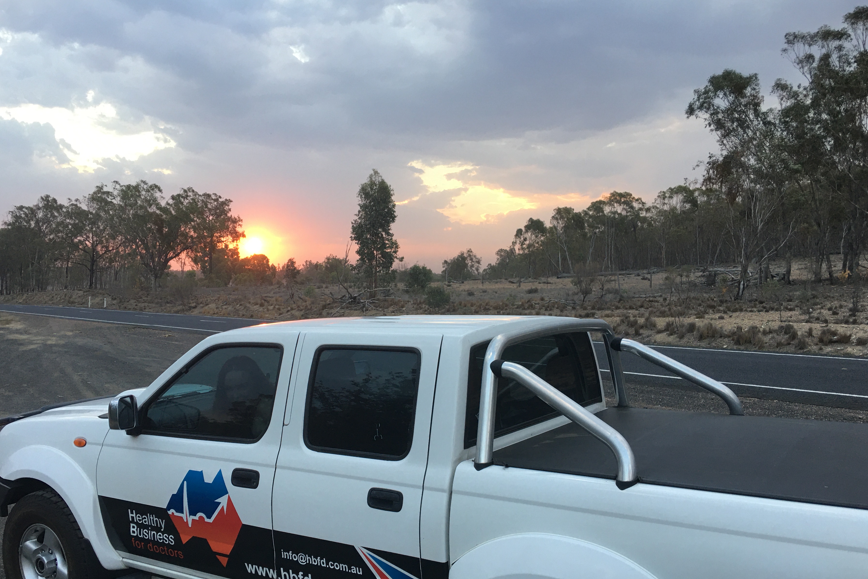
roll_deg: +0.1
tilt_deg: -1.4
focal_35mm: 34
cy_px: 326
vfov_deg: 38.8
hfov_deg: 55.8
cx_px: 411
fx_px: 820
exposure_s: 1/33
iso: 25
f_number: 2.2
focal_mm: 4.15
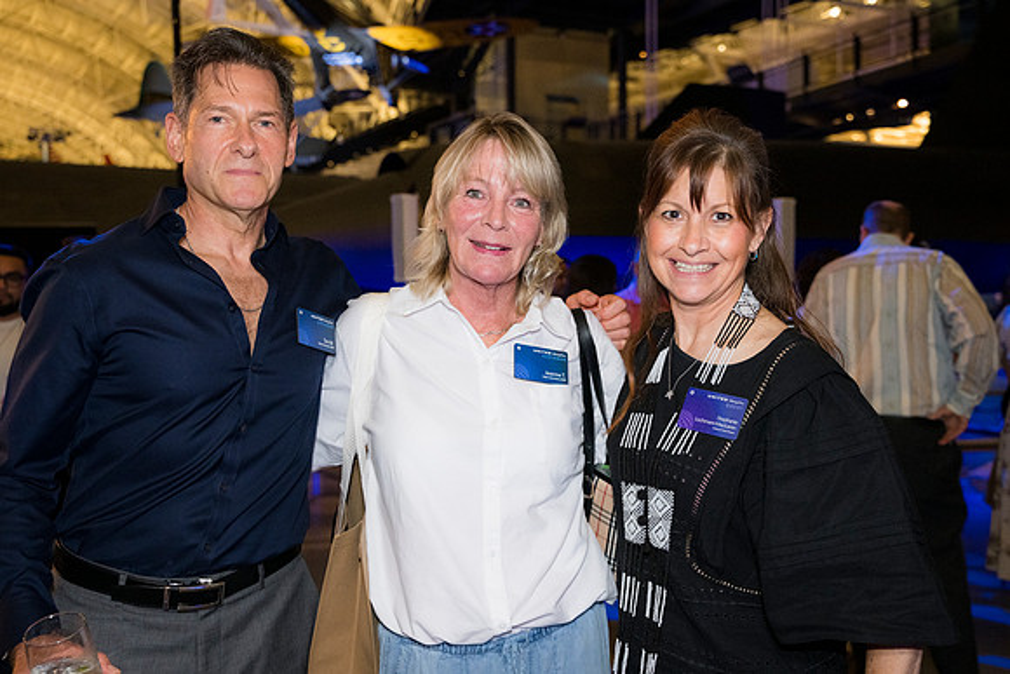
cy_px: 337
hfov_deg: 50.7
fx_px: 1066
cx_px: 505
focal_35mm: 38
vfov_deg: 35.1
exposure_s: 1/160
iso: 3200
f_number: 4
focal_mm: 38
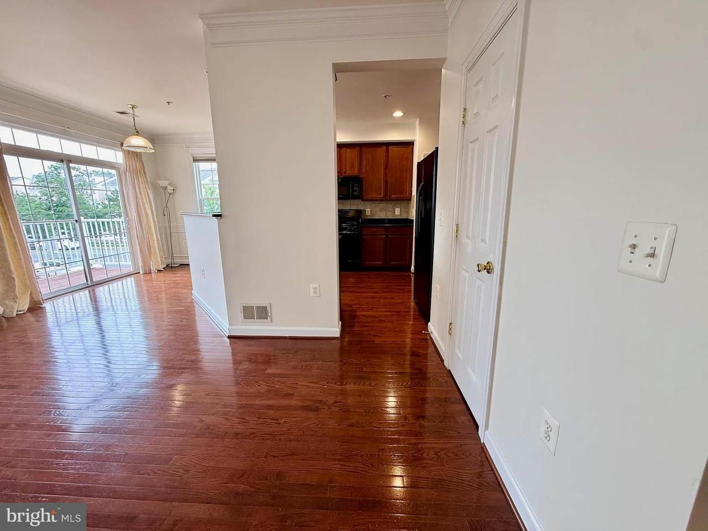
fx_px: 286
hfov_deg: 102.1
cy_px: 266
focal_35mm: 14
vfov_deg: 85.7
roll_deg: +0.4
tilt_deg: -11.2
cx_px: 354
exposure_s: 1/120
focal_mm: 2.22
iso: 160
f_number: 2.2
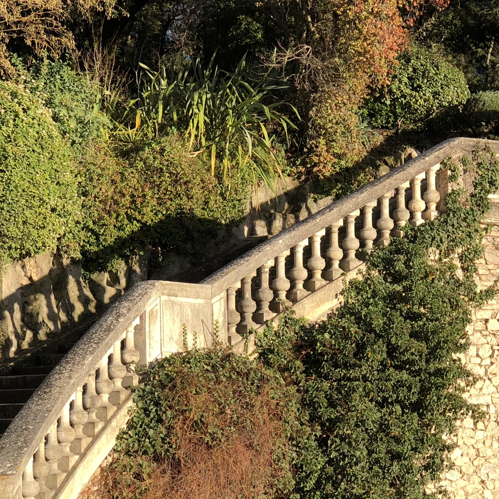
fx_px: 1664
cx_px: 326
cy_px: 294
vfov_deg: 17.0
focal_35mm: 102
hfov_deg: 17.0
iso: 16
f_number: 2.4
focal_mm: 6
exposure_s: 1/306
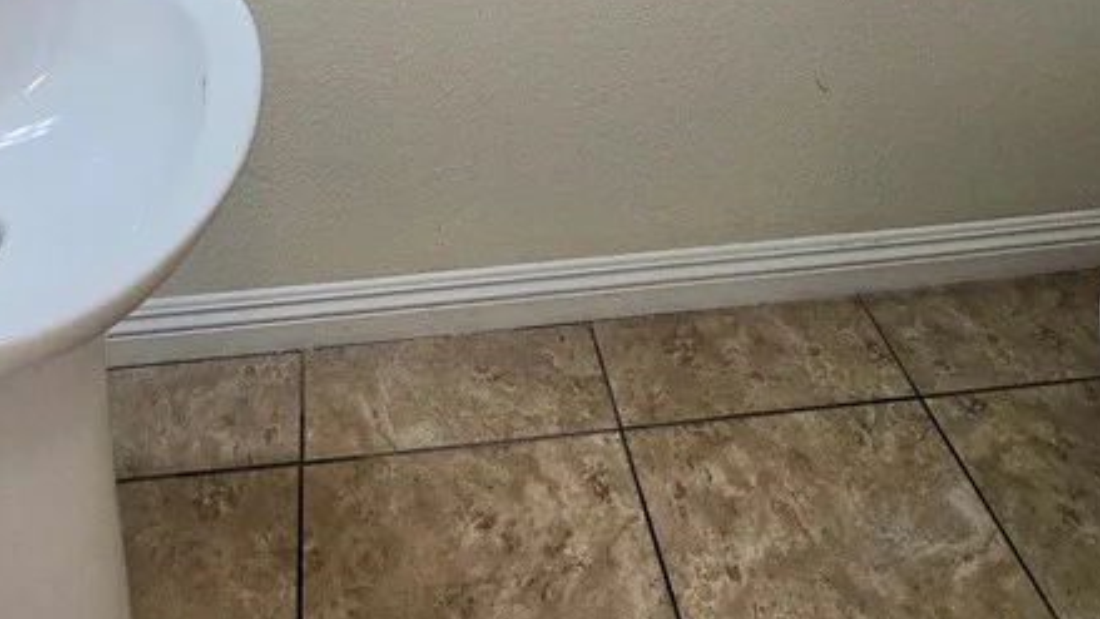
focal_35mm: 33
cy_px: -396
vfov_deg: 24.2
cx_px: 433
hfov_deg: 58.9
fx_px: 963
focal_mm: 2.2
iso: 100
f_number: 2.2
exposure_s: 1/120
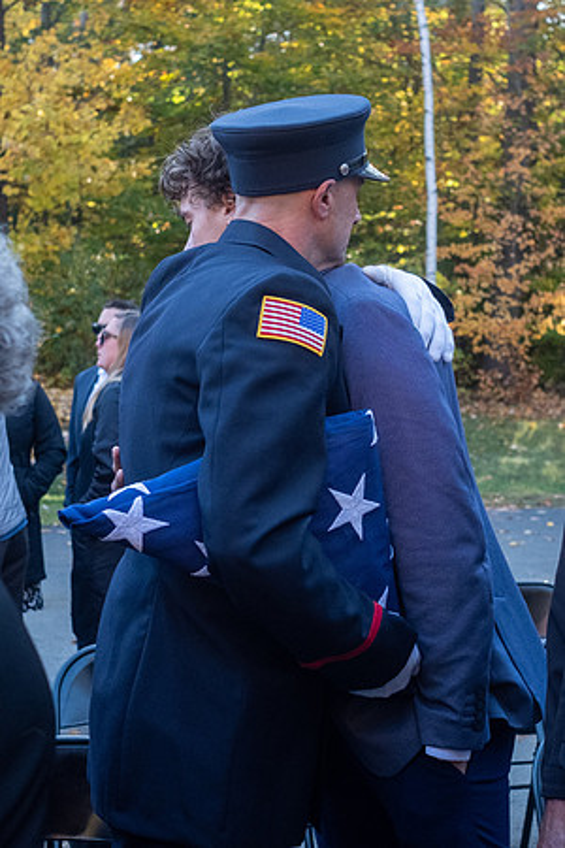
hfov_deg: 21.1
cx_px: 313
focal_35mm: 64
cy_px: 394
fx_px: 1514
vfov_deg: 31.3
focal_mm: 23
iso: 800
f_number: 3.6
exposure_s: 1/640
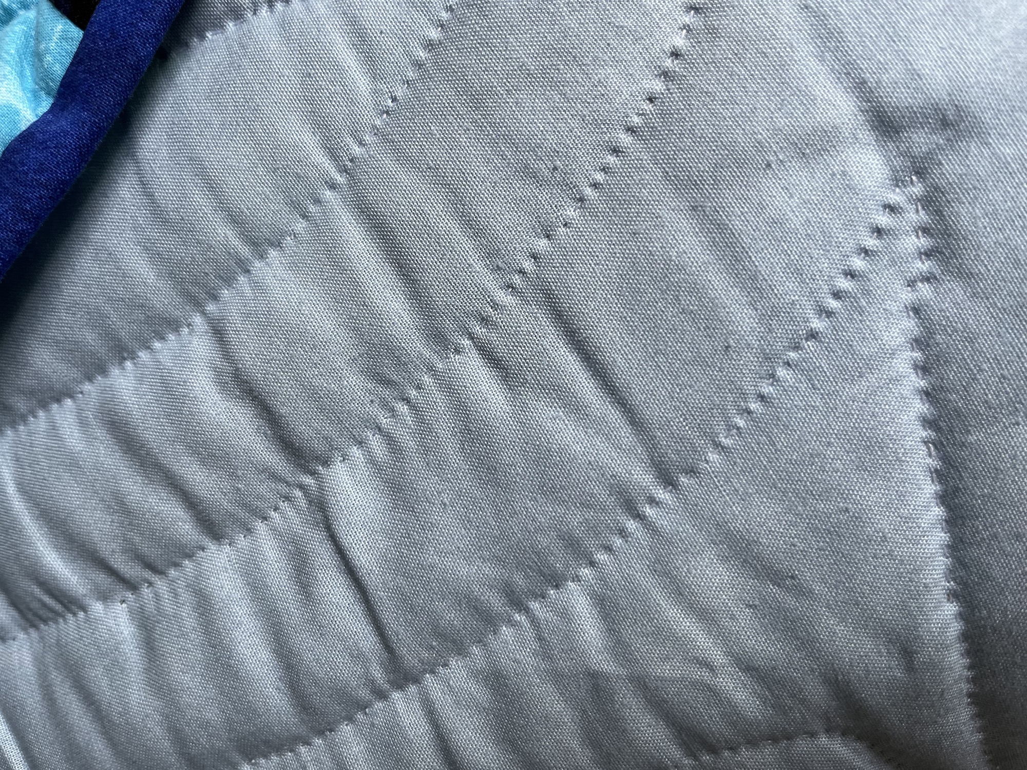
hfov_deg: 67.3
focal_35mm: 26
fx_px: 771
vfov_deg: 53.1
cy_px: 385
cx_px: 514
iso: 100
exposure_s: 1/121
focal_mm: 5.1
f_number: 1.6
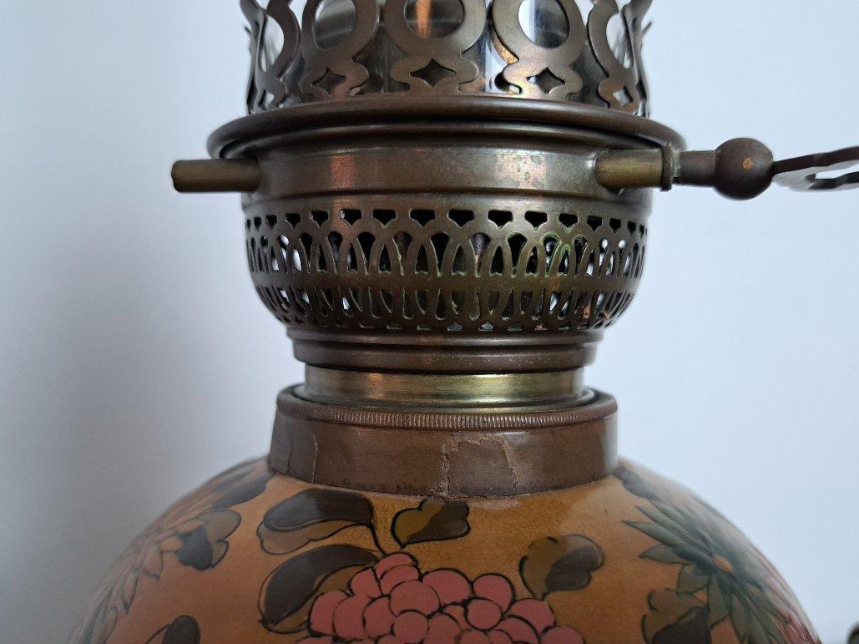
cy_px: 363
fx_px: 695
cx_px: 424
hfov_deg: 63.5
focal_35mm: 28
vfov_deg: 49.6
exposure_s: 1/50
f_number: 1.8
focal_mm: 5.23
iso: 160
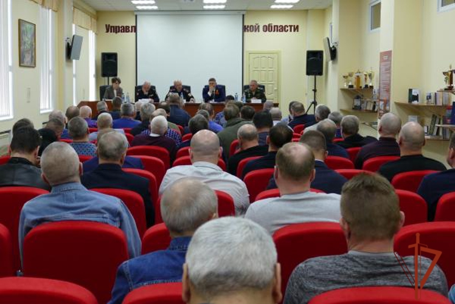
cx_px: 228
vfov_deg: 30.6
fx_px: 557
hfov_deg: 44.5
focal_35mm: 44
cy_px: 152
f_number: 3.2
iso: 320
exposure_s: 1/80
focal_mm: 16
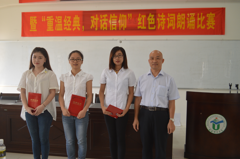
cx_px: 120
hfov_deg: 57.3
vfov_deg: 39.9
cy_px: 80
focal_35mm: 33
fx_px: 220
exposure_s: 1/40
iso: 400
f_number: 4
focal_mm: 22
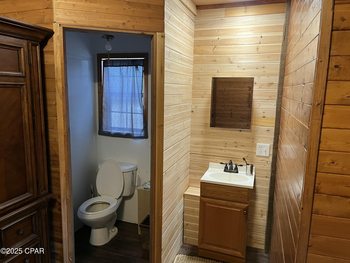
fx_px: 263
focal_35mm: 26
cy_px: 132
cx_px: 175
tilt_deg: -11.6
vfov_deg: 53.1
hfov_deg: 67.3
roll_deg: -1.3
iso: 250
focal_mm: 5.1
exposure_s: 1/60
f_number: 1.6
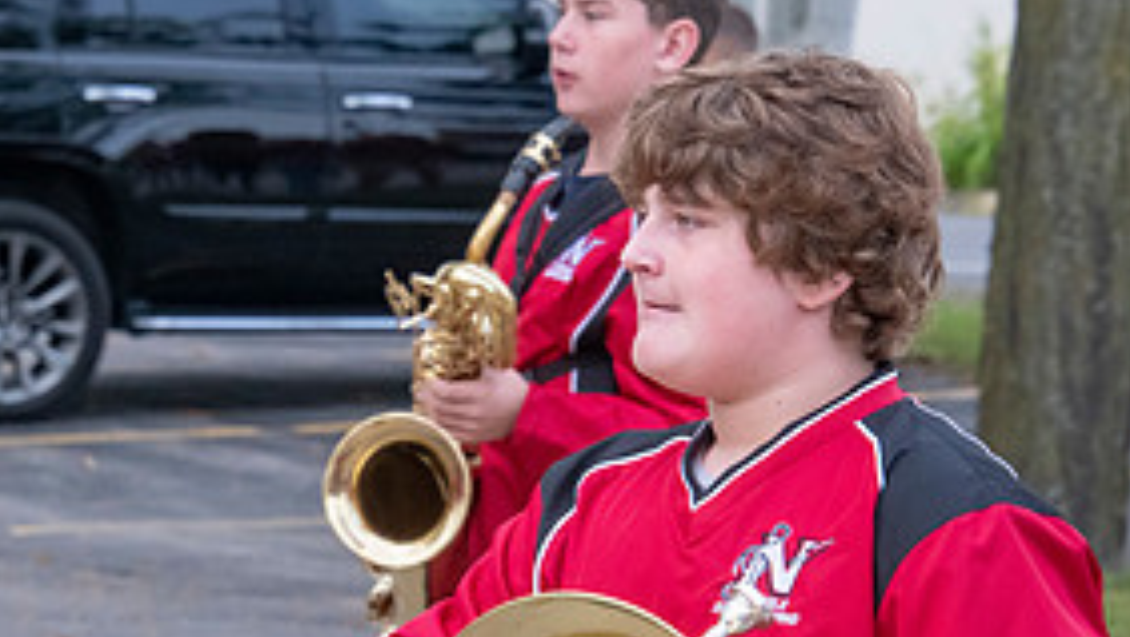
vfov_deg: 4.2
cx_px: 357
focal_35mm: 291
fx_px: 8724
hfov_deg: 7.4
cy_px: 563
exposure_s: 1/250
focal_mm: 135
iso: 3200
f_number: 11
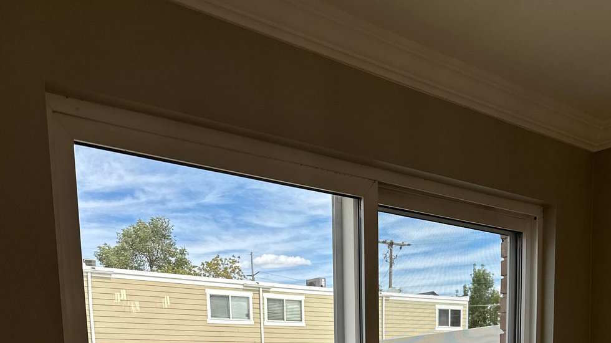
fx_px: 664
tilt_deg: -6.1
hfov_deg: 49.4
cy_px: 458
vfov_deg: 24.8
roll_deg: +1.8
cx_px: 294
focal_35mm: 41
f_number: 1.78
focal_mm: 6.86
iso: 80
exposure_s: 1/1880
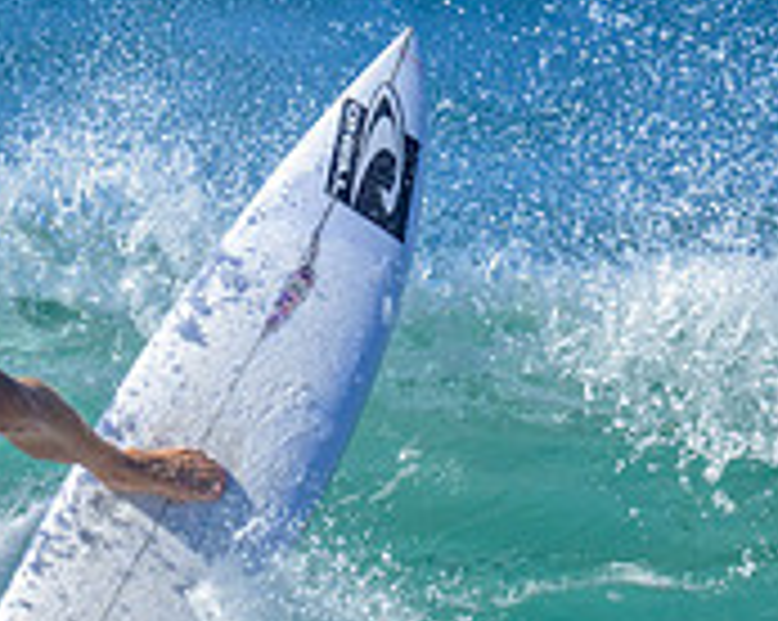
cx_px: -56
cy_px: 489
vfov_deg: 0.5
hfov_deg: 0.6
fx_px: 77601
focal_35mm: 3374
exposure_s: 1/2000
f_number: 6.3
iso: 250
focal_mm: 800
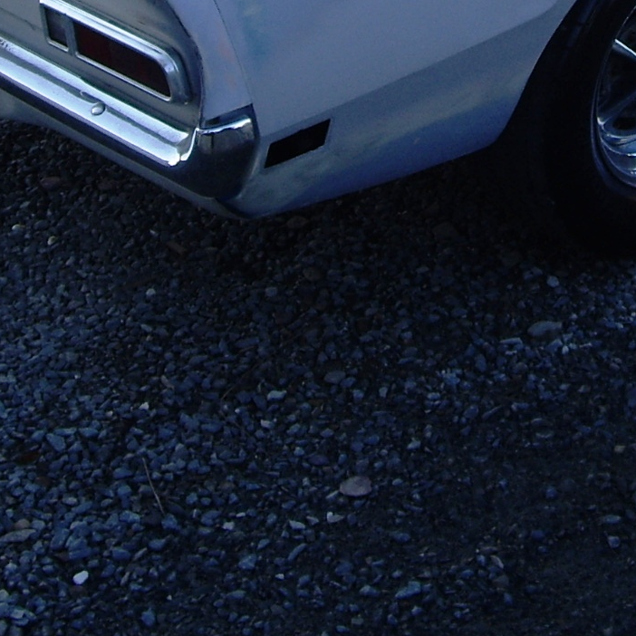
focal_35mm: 124
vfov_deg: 13.5
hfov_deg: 13.9
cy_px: -192
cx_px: 561
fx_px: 2578
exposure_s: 1/200
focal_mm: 7.9
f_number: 2.8
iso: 50
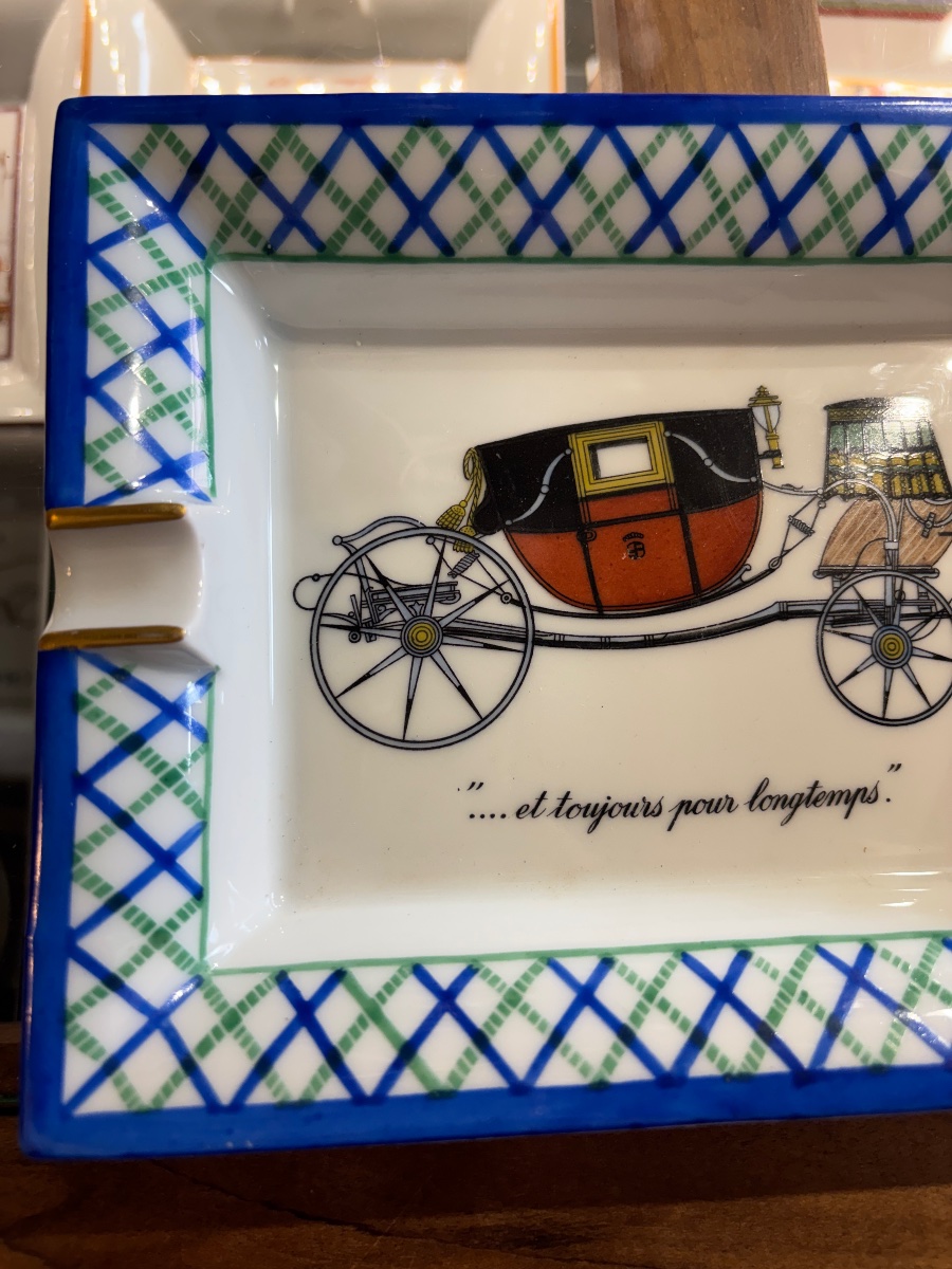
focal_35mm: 26
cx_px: 476
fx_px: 953
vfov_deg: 67.3
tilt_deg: -79.0
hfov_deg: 53.1
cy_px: 634
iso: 80
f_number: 1.6
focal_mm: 5.96
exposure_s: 1/100
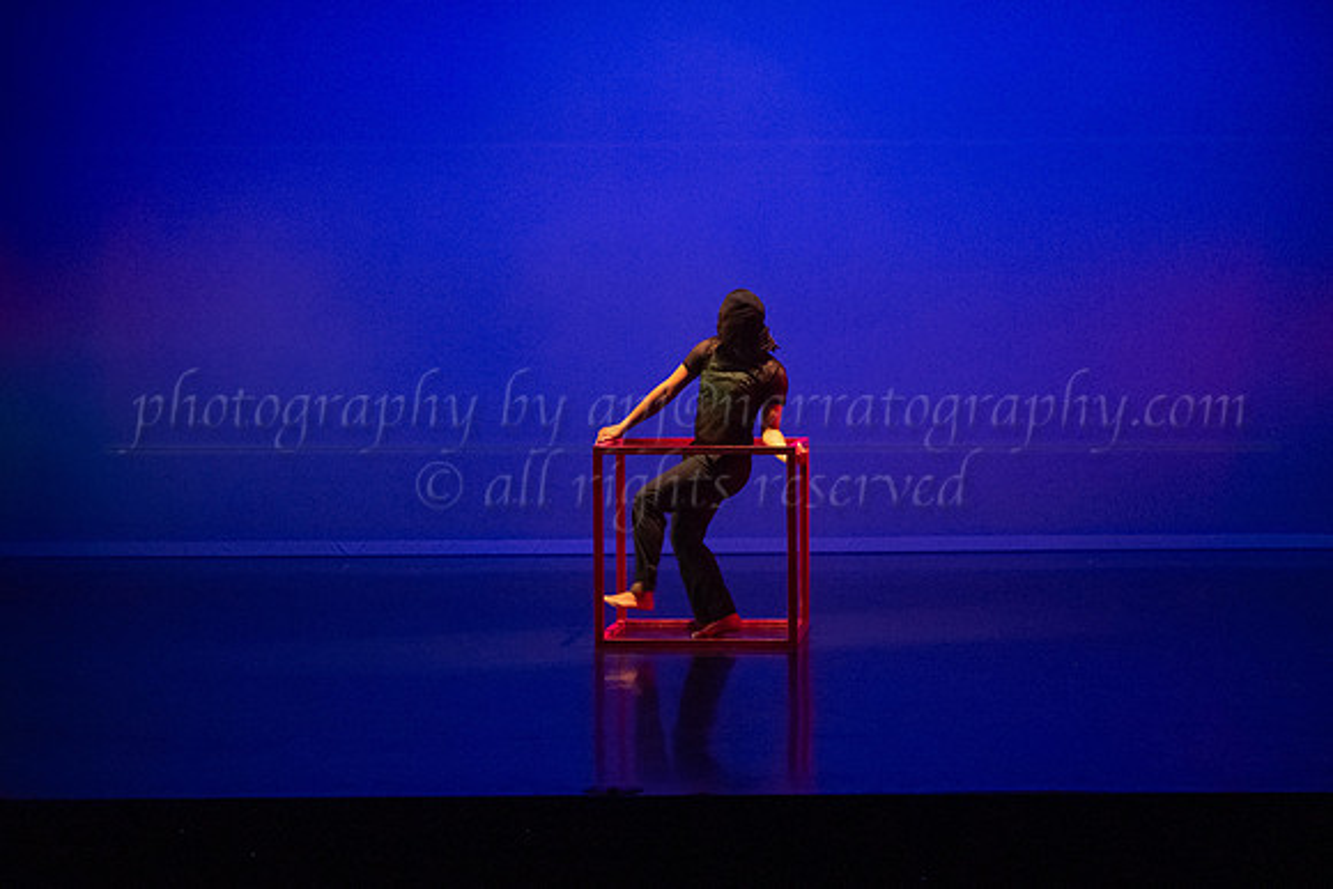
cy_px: 452
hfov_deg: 22.4
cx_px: 729
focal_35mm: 91
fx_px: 3365
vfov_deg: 15.1
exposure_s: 1/250
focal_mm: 75
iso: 4000
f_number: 2.8
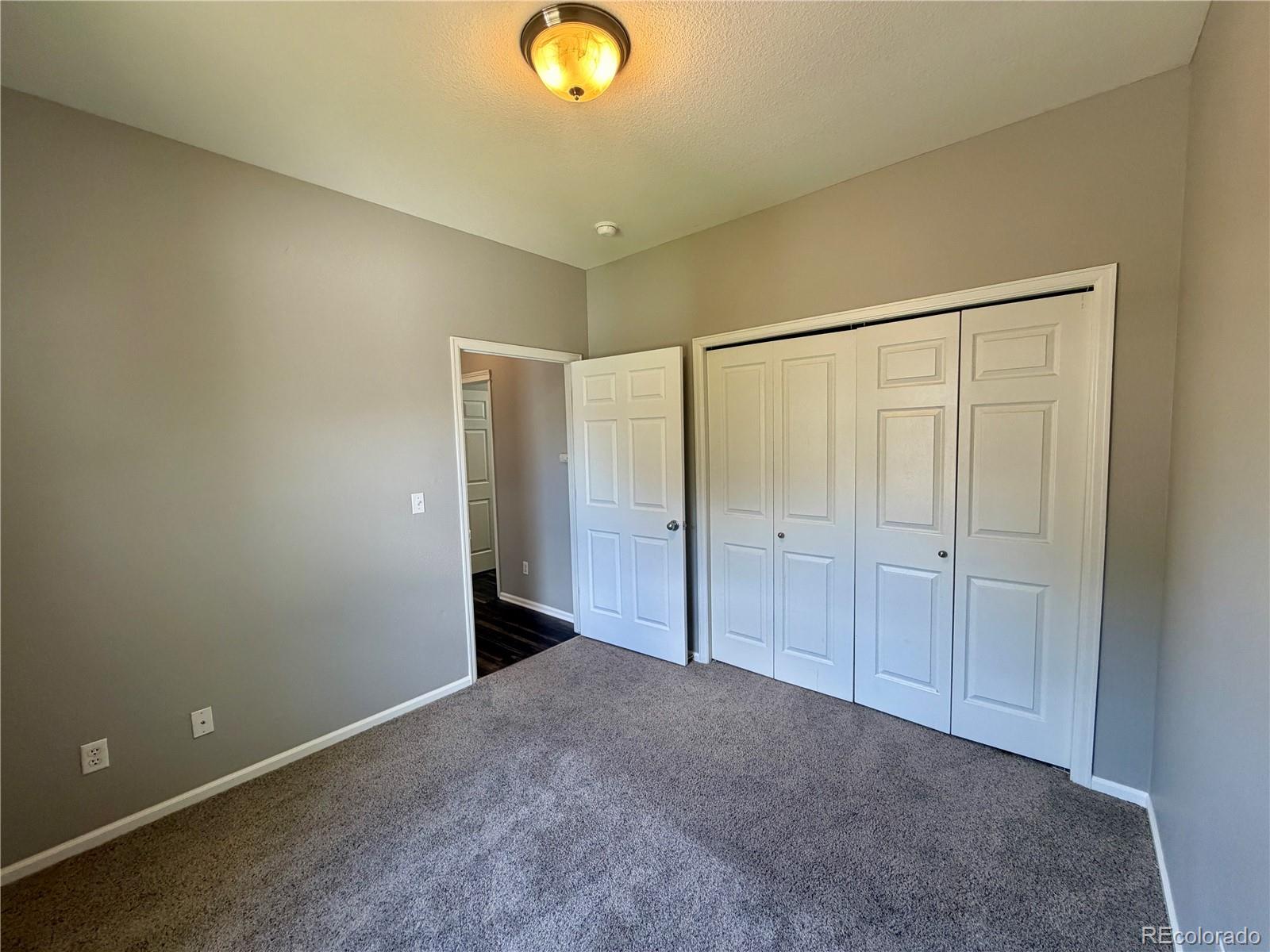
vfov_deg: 85.7
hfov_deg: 102.1
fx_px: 514
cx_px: 635
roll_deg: +2.1
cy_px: 476
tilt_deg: -4.9
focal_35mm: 14
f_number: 2.2
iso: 200
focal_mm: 2.22
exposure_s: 1/120
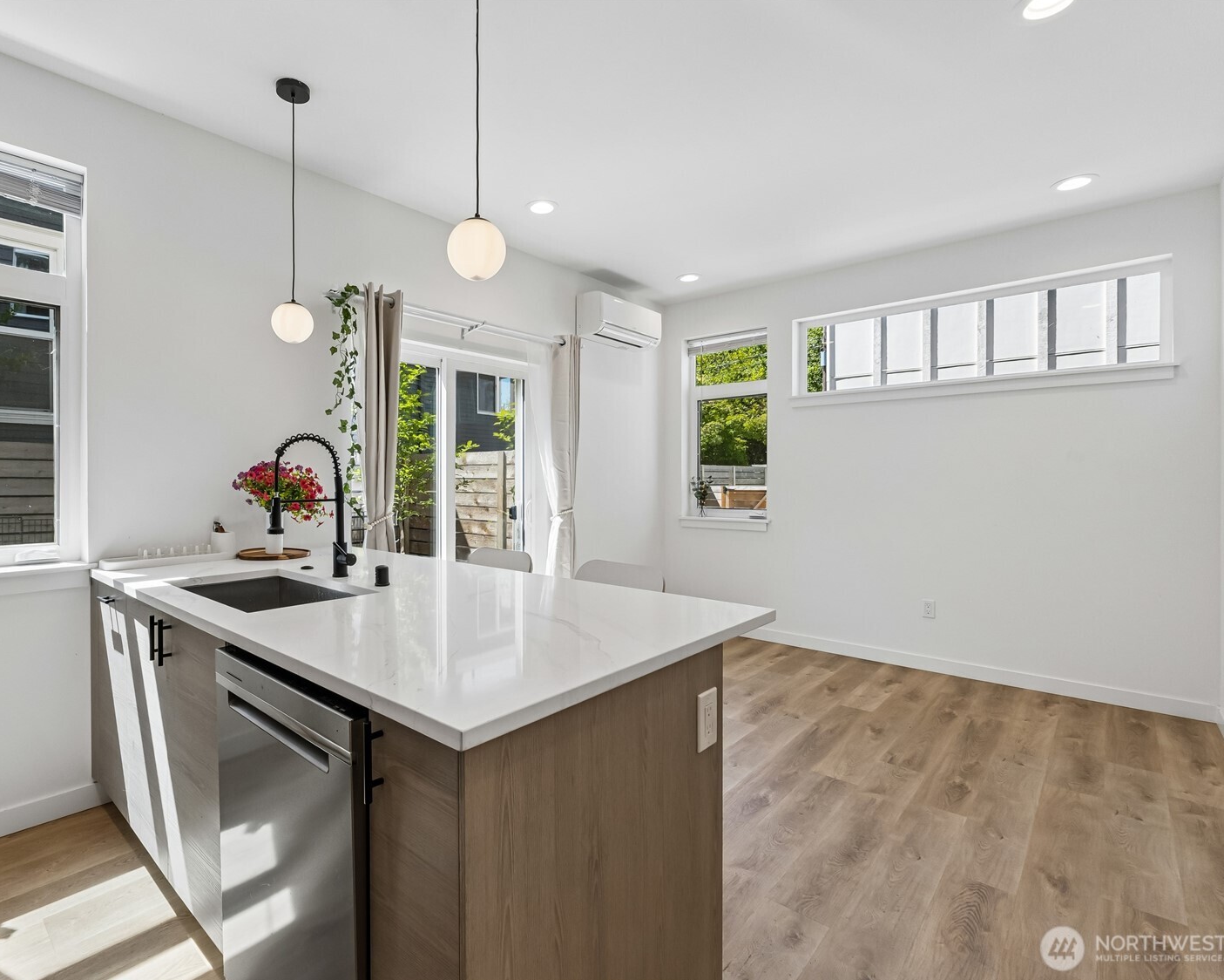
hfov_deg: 88.9
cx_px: 514
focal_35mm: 17
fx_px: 616
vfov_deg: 77.0
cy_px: 489
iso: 250
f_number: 9
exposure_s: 1/50
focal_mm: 10
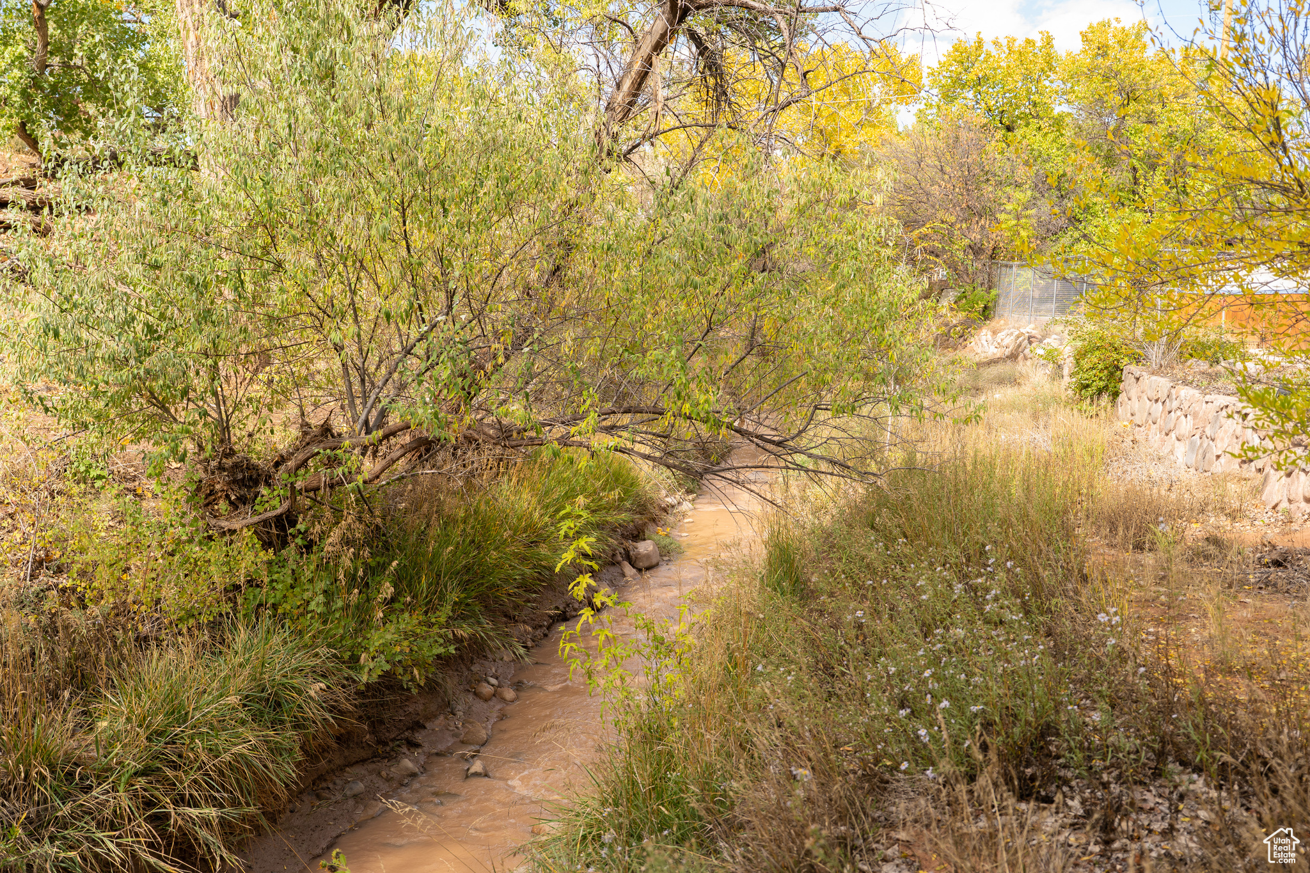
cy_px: 436
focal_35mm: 35
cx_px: 655
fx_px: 1273
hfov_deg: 54.4
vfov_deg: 37.8
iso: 200
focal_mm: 35
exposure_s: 1/250
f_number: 4
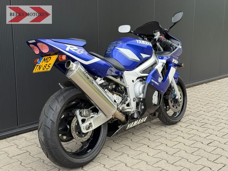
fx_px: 316
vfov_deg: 30.3
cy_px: 86
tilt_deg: -11.3
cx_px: 114
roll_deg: -0.4
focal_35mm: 48
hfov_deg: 39.7
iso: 64
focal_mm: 6.76
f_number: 1.78
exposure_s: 1/675
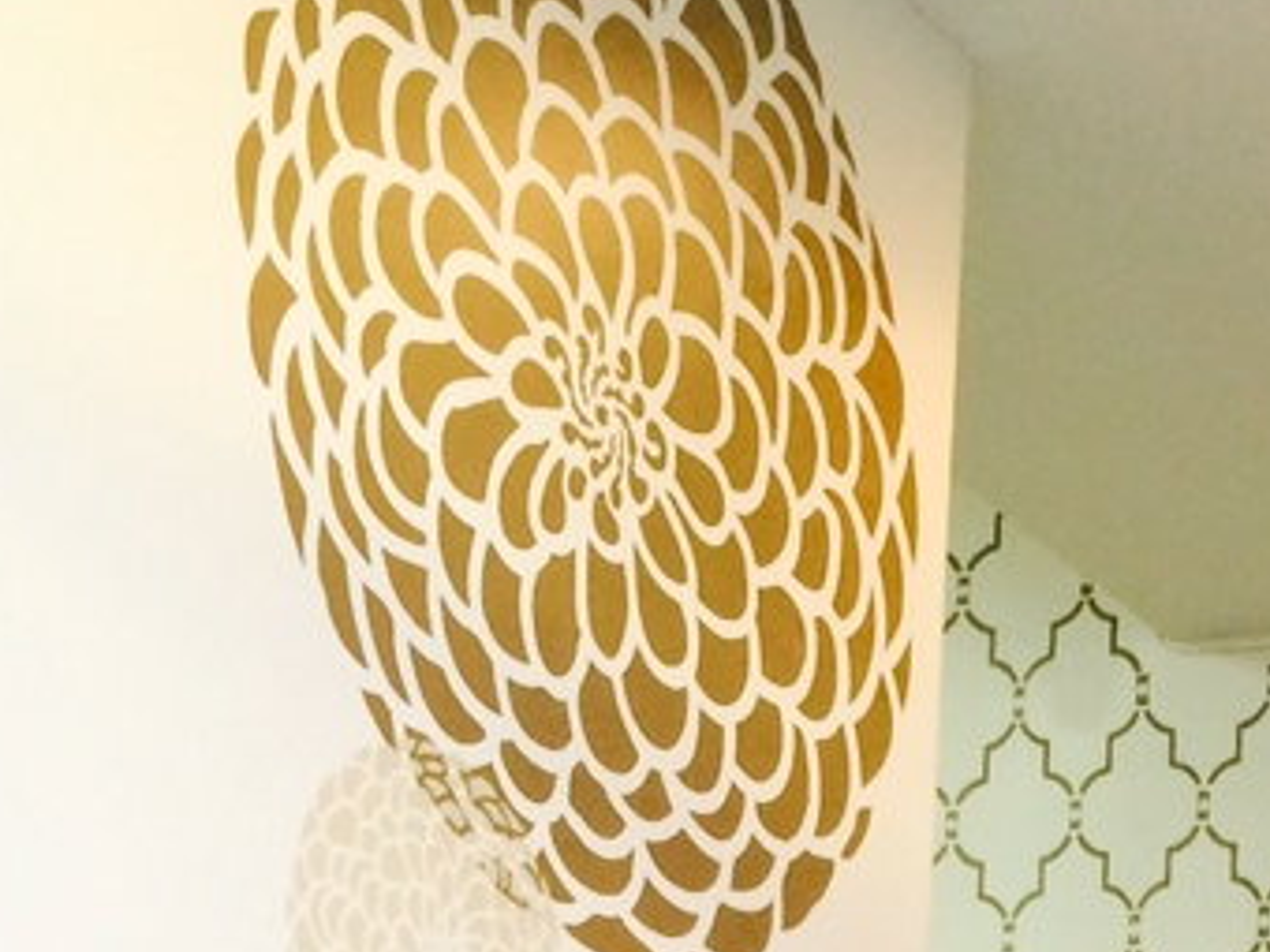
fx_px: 4146
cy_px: 1773
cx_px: 1647
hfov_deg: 16.5
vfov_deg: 12.0
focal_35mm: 113
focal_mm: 4.12
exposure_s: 1/30
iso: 40
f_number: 2.2
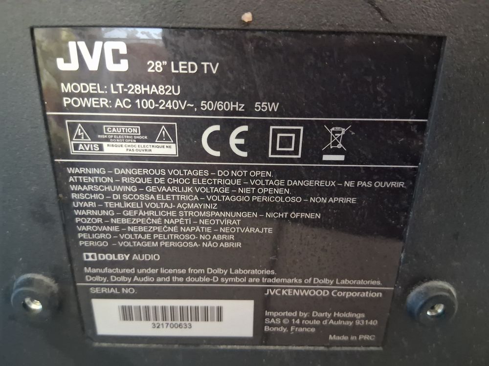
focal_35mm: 26
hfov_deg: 67.3
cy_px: 183
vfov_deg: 53.1
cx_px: 244
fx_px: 367
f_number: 1.8
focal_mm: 3.98
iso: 2500
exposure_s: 1/10
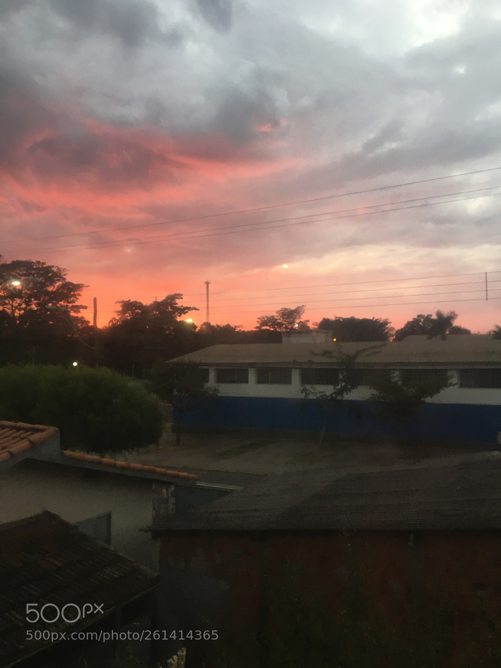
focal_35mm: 29
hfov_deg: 48.2
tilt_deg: +2.9
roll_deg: +0.9
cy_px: 334
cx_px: 250
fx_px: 560
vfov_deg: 61.7
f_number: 2.2
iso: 64
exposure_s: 1/30
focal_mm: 4.15
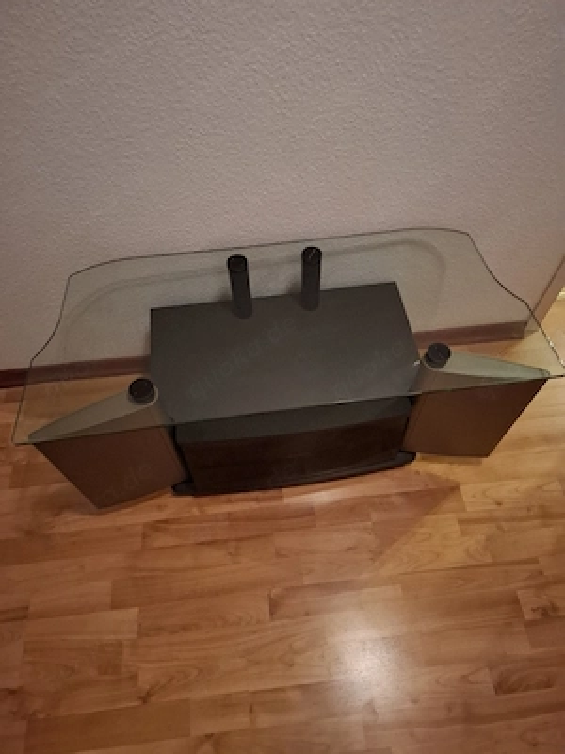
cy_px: 377
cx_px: 282
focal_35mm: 23
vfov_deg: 73.9
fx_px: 501
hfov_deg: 58.9
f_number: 1.8
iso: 1250
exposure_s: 1/17
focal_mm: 5.54
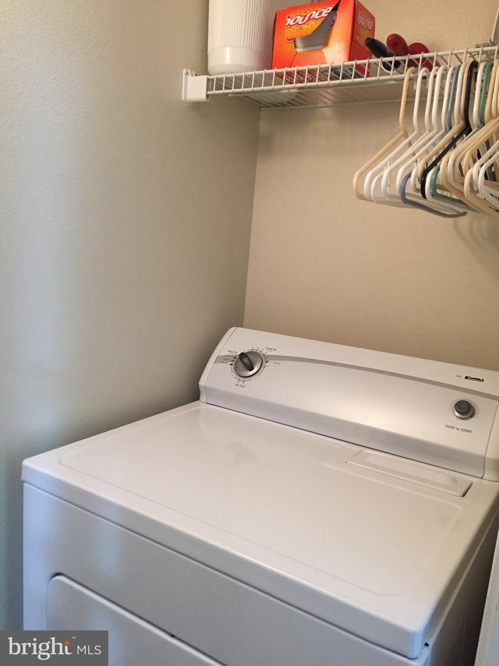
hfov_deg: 48.2
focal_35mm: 29
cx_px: 250
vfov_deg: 61.7
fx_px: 557
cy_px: 333
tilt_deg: -9.4
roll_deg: -3.9
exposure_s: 1/30
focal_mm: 4.15
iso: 200
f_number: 2.2
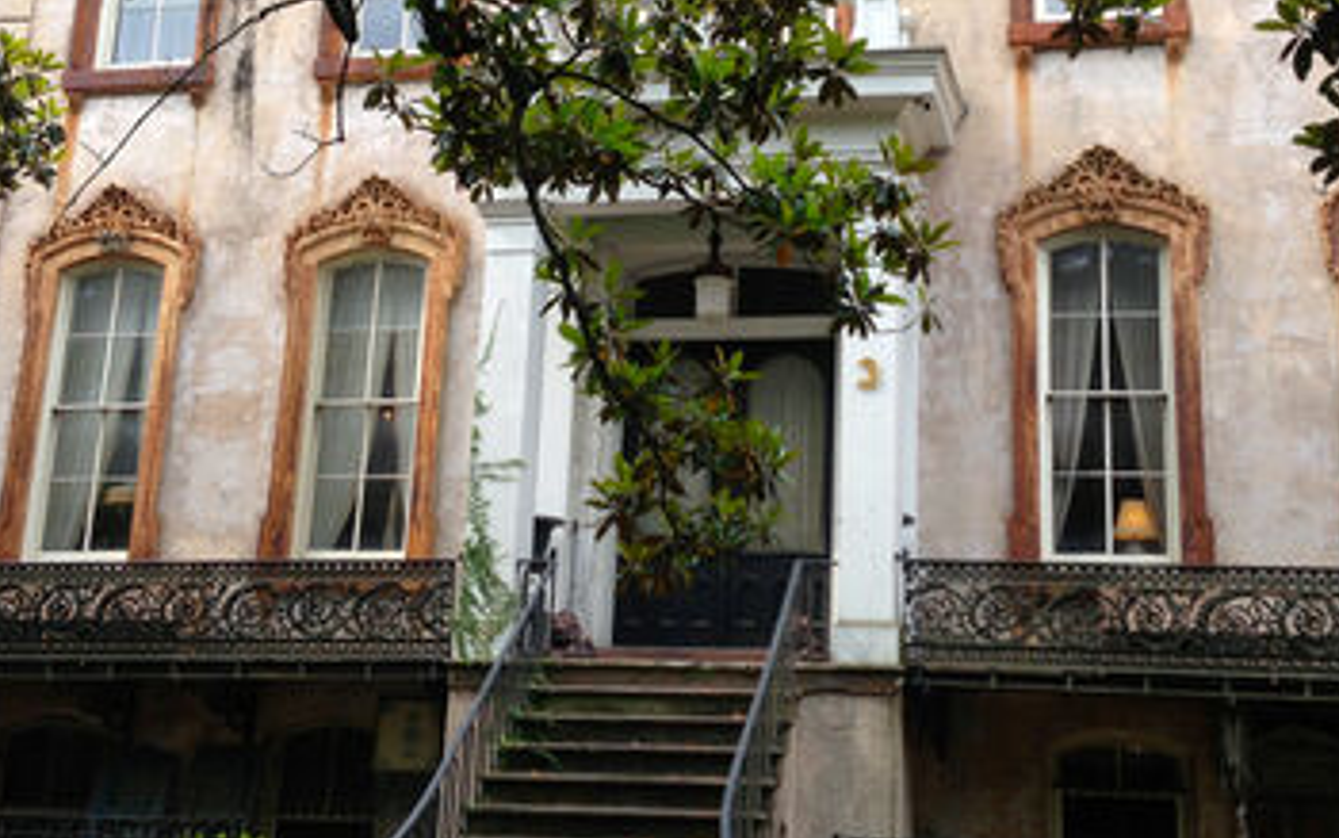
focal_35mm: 50
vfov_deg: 25.7
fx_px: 1825
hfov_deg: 40.2
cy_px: 281
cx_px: 754
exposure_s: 1/221
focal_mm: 4.13
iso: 50
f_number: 2.4
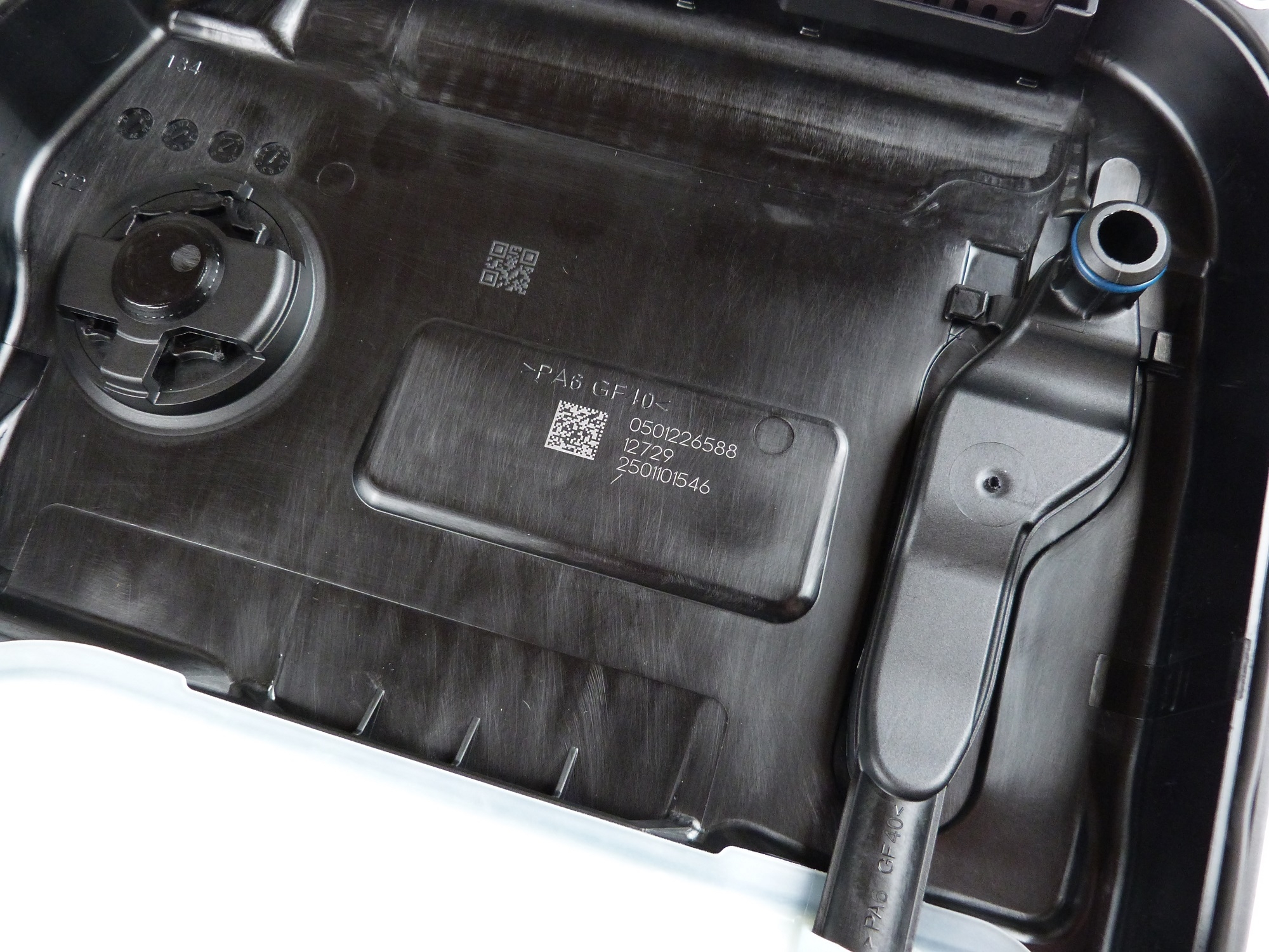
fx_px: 1173
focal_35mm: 32
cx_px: 634
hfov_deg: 56.8
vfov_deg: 44.2
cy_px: 476
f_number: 3
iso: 400
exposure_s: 1/50
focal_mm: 5.6
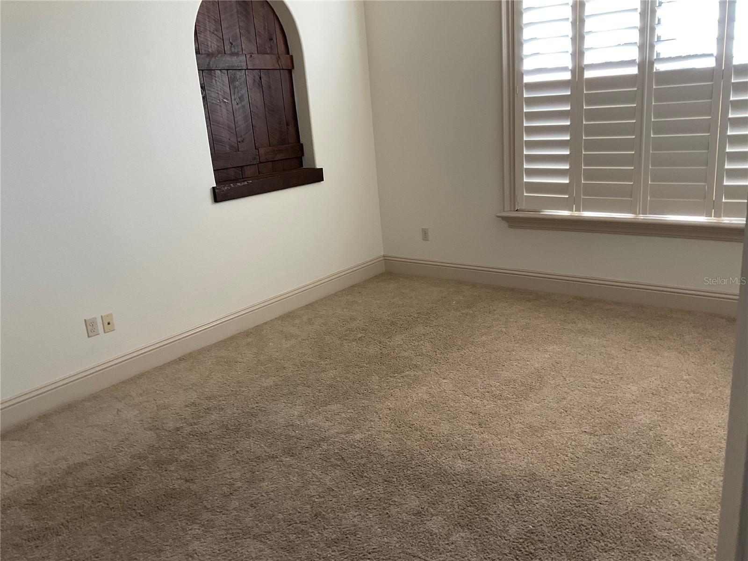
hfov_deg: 61.7
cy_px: 280
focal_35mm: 29
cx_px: 374
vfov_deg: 48.2
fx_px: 627
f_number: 1.8
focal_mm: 3
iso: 64
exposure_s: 1/64
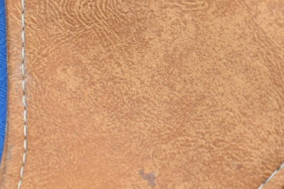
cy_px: -94
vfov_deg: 9.3
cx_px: 308
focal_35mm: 144
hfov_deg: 14.0
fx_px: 1136
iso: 200
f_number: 7.1
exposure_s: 1/400
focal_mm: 22
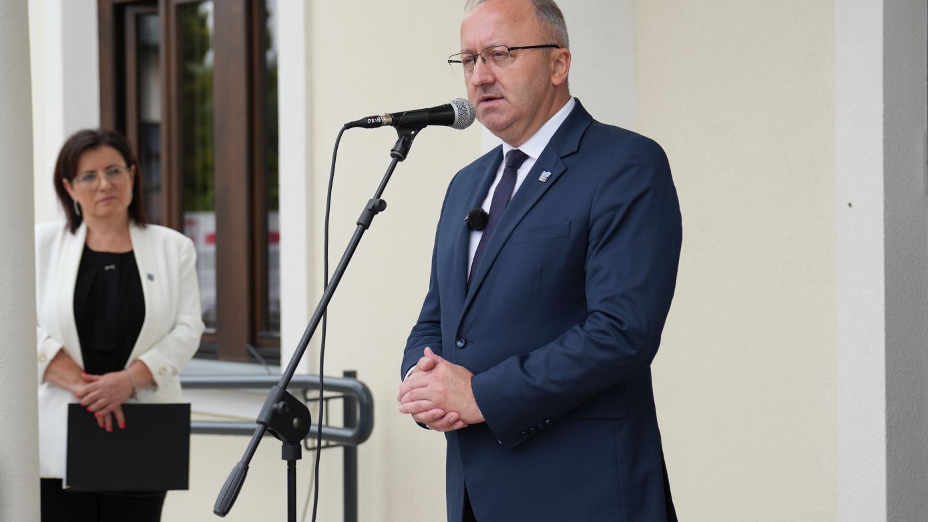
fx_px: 1895
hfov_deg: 27.5
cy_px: 219
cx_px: 466
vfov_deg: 15.7
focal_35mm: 77
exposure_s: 1/500
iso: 100
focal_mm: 49
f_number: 2.8
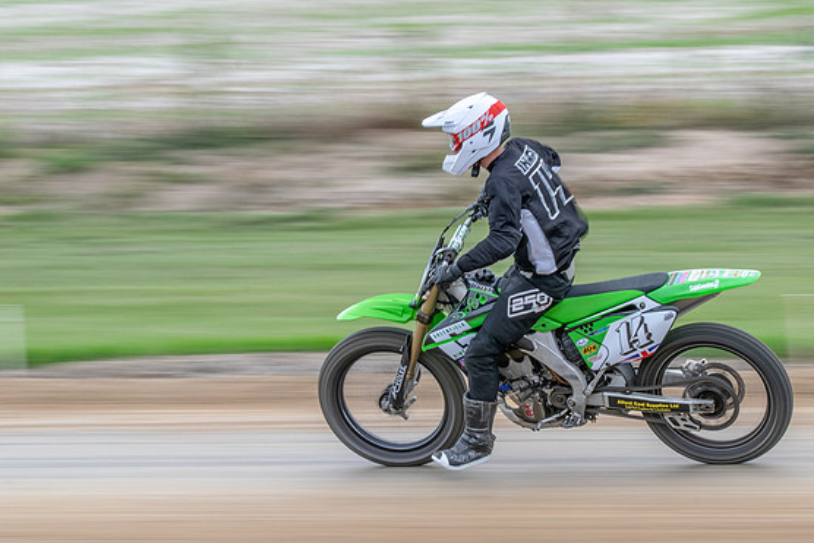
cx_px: 404
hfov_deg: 7.7
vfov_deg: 5.2
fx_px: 6016
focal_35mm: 266
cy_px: 270
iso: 640
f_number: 16
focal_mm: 170
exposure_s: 1/100
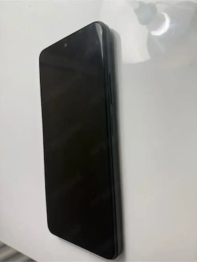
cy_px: 131
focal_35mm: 24
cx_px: 98
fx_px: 182
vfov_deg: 71.6
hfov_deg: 56.8
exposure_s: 1/100
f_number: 1.78
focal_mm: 6.76
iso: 100
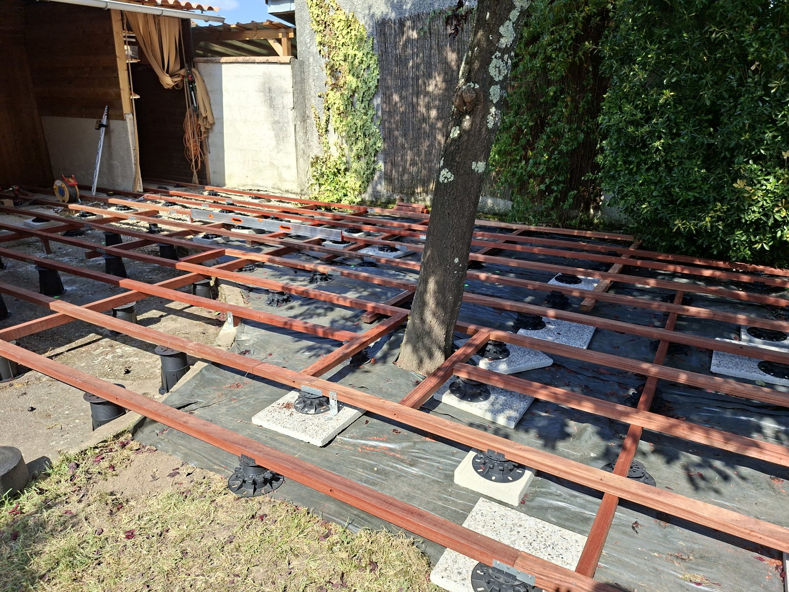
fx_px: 524
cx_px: 394
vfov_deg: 58.9
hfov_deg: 73.9
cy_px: 296
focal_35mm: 23
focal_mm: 5.54
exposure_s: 1/1344
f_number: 1.8
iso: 50
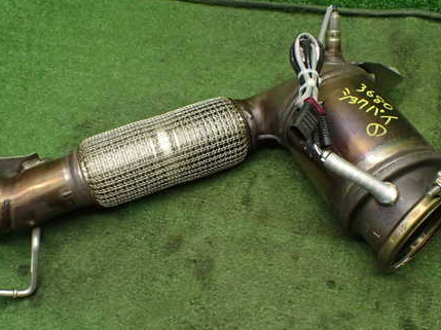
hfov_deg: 44.8
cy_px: 171
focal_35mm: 42
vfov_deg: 34.3
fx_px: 535
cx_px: 214
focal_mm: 5.4
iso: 500
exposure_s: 1/125
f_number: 2.3
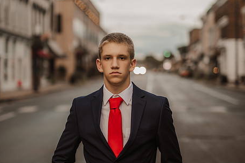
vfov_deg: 14.4
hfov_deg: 21.4
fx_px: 646
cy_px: 98
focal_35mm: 95
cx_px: 92
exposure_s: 1/320
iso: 100
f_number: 1.4
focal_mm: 50
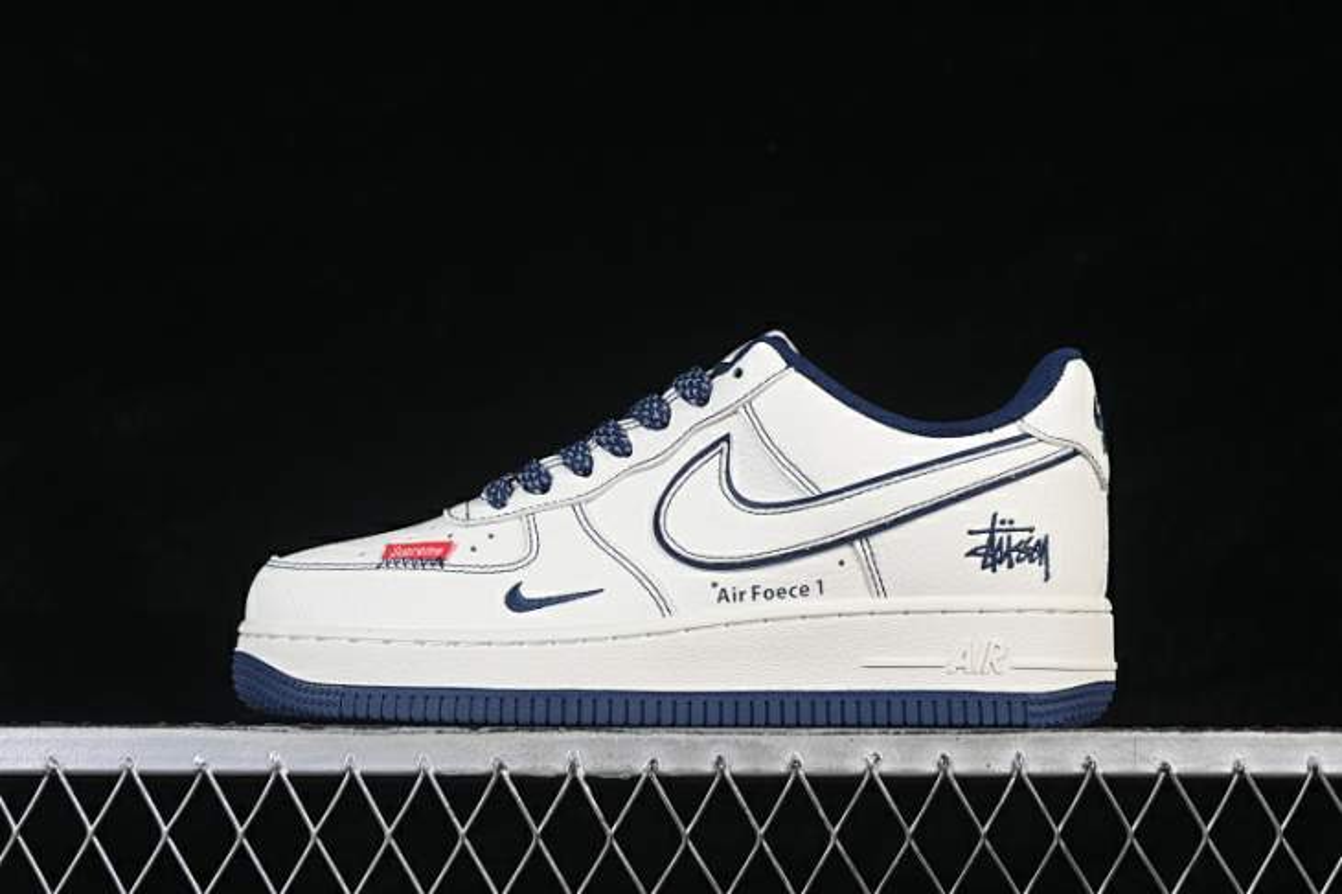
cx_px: 671
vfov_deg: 18.2
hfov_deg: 27.0
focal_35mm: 75
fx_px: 2794
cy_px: 447
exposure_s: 1/80
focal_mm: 50
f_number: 8
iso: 160
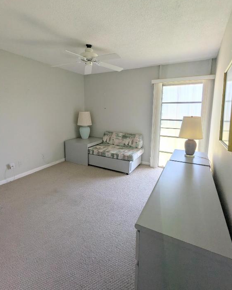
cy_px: 133
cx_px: 116
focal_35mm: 17
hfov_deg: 77.0
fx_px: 146
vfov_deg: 89.4
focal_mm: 2.35
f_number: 2.2
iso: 95
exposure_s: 1/51.8
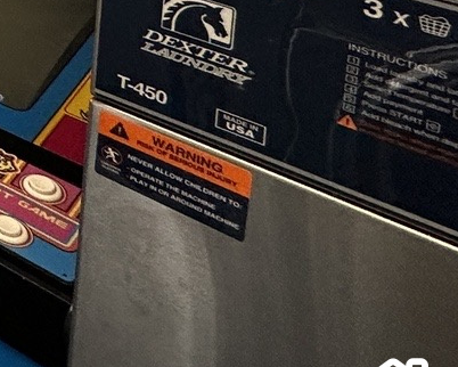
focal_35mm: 68
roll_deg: -0.6
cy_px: -361
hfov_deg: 15.0
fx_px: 922
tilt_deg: -3.3
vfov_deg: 16.9
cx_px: -655
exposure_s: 1/120
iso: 125
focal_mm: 2.22
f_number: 2.2
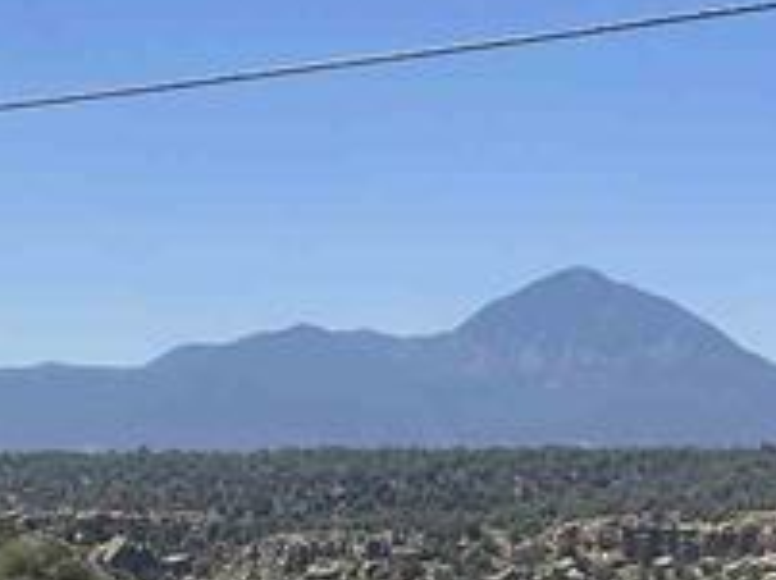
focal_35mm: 127
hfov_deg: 15.5
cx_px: 269
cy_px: 665
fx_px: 2844
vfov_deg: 11.5
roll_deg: -1.1
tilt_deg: -3.6
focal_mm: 5.1
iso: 32
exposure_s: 1/4902
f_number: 1.6
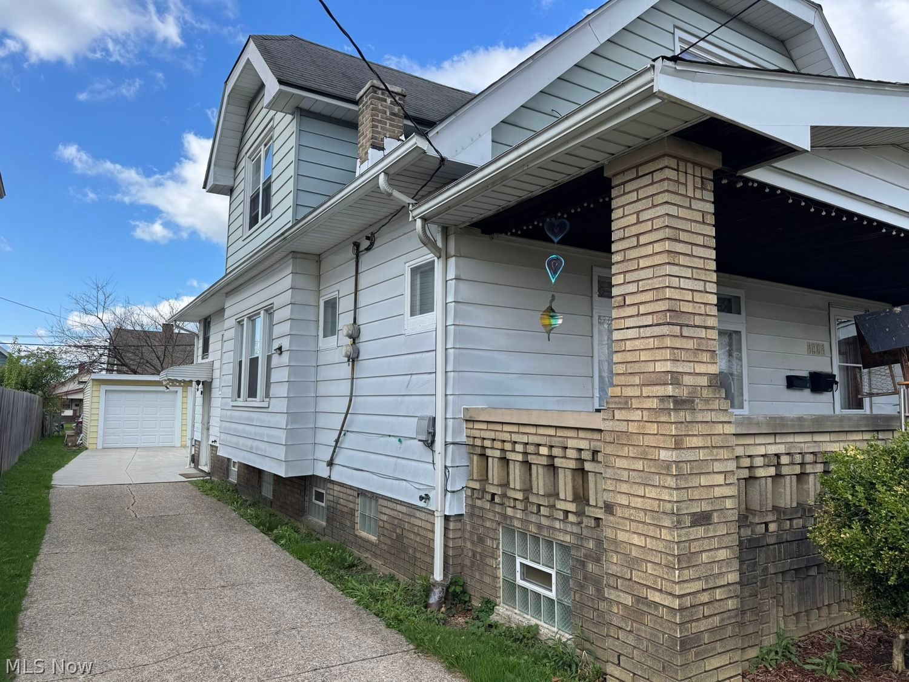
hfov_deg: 71.6
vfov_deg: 56.8
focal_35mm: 24
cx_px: 454
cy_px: 341
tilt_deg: +5.4
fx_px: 630
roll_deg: +0.3
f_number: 1.78
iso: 80
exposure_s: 1/1721
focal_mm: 6.76
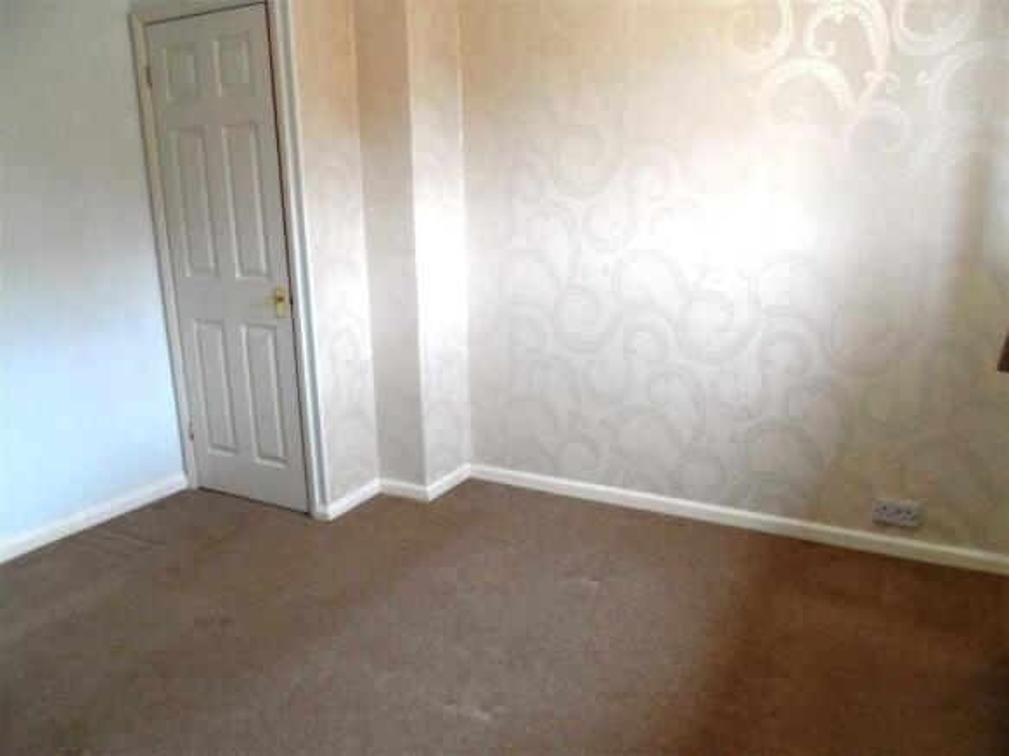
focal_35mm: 24
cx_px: 504
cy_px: 378
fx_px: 699
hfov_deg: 71.6
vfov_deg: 56.8
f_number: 3.2
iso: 200
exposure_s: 1/30
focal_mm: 4
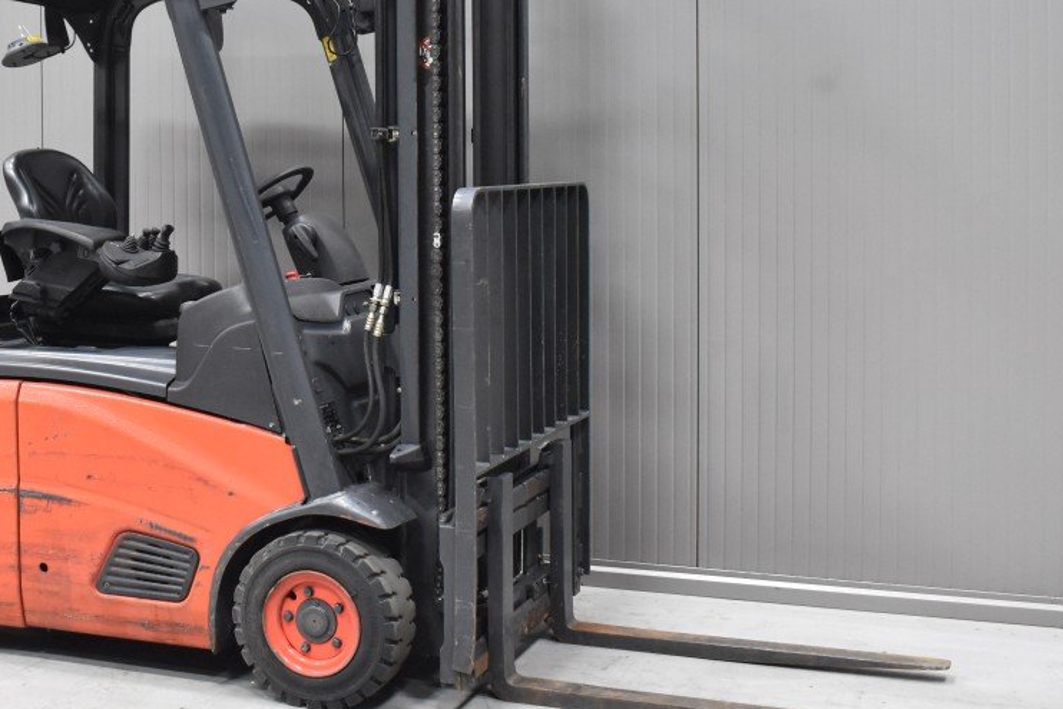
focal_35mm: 56
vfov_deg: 24.1
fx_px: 1648
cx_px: 317
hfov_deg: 35.2
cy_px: 208
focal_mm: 23
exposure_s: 1/25
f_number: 5
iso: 1600
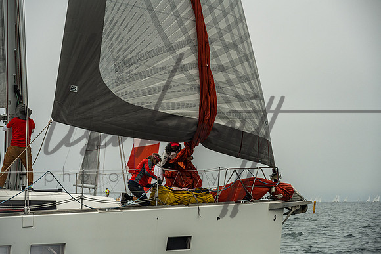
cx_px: 190
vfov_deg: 11.2
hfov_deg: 16.8
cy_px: 127
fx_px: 1292
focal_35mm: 122
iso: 400
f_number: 6.3
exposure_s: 1/3200
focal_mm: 120
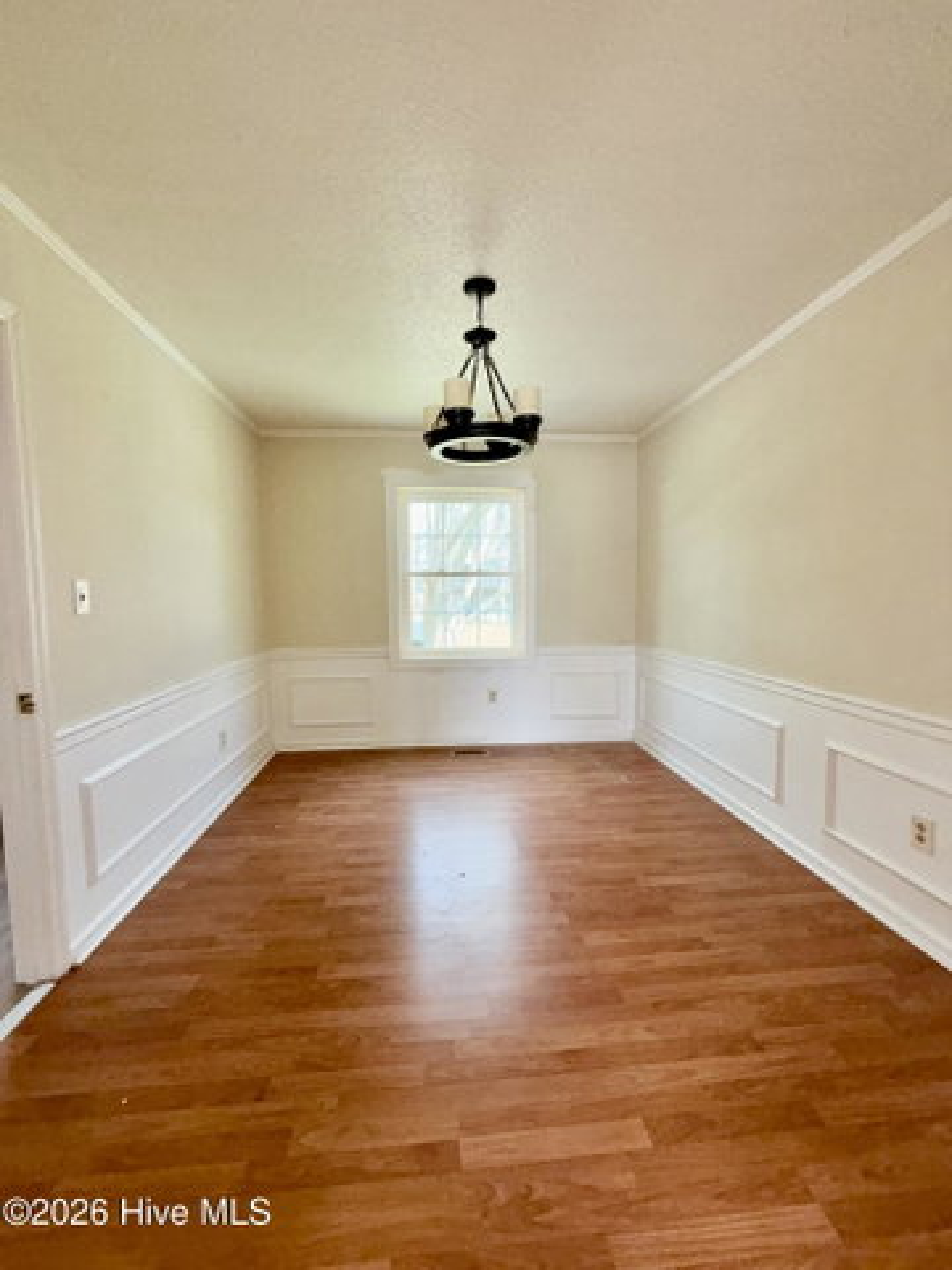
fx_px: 513
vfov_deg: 102.1
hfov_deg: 85.7
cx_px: 476
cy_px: 635
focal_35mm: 14
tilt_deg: -4.8
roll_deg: +0.5
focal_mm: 2.22
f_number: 2.2
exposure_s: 1/121
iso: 250
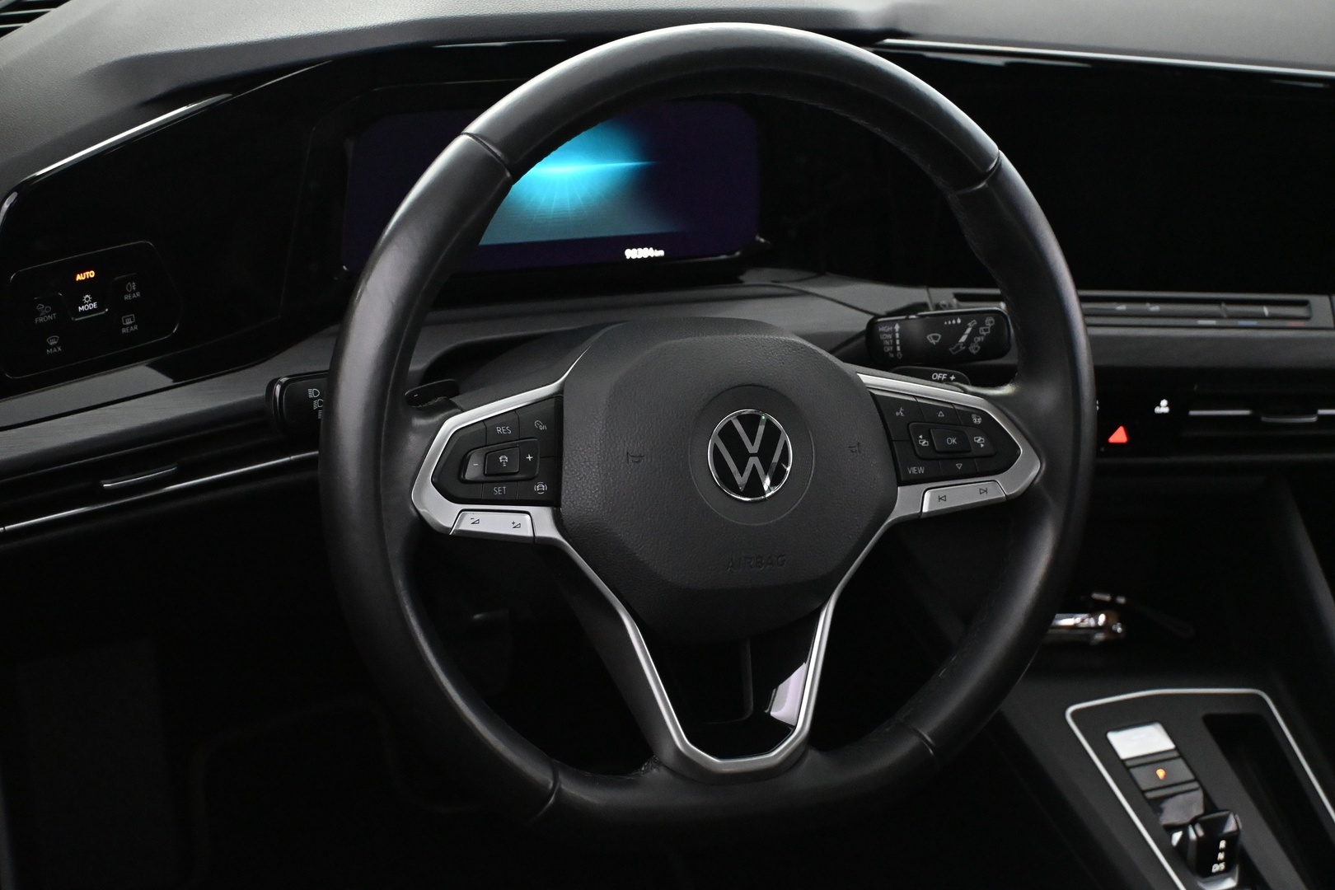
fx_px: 1808
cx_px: 668
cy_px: 445
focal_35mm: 49
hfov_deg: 40.5
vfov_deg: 27.7
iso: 7200
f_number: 5
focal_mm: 32.5
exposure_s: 1/60
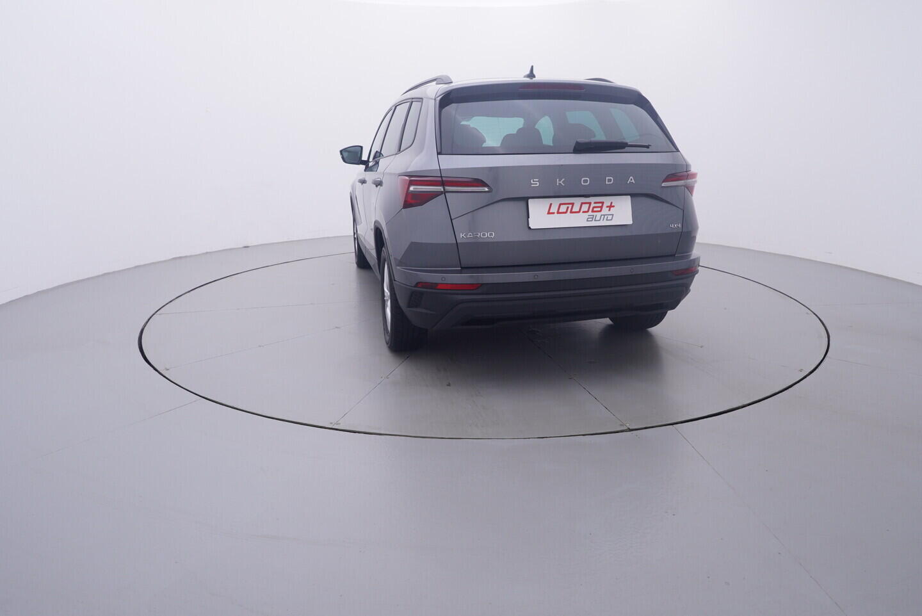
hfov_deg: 77.3
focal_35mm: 22
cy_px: 308
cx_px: 461
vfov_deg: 56.2
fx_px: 577
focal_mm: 15
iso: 200
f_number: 5
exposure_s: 1/80
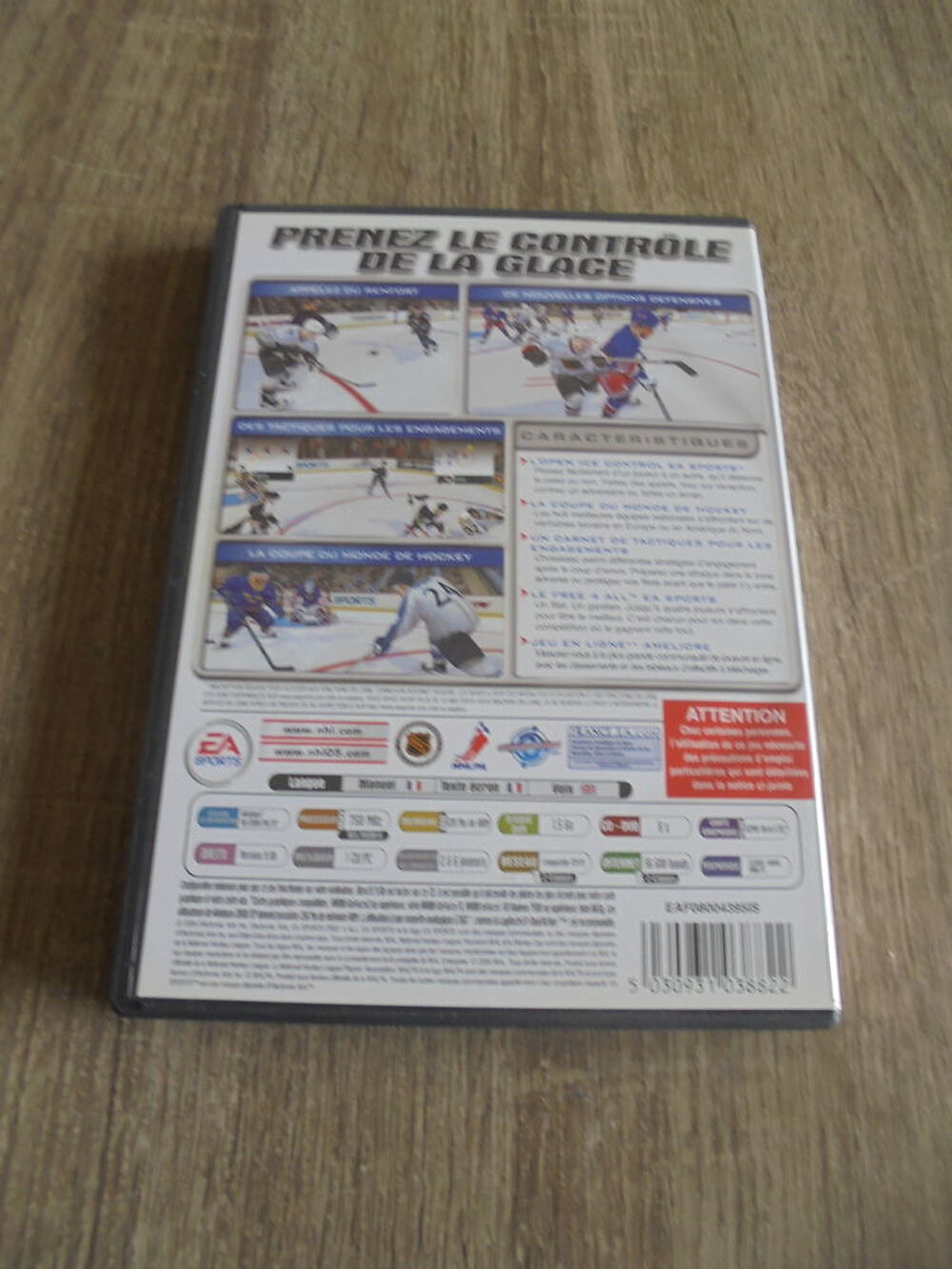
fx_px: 953
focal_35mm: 26
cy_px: 634
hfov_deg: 53.1
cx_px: 476
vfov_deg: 67.3
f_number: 3.5
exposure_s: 1/30
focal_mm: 4.6
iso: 200
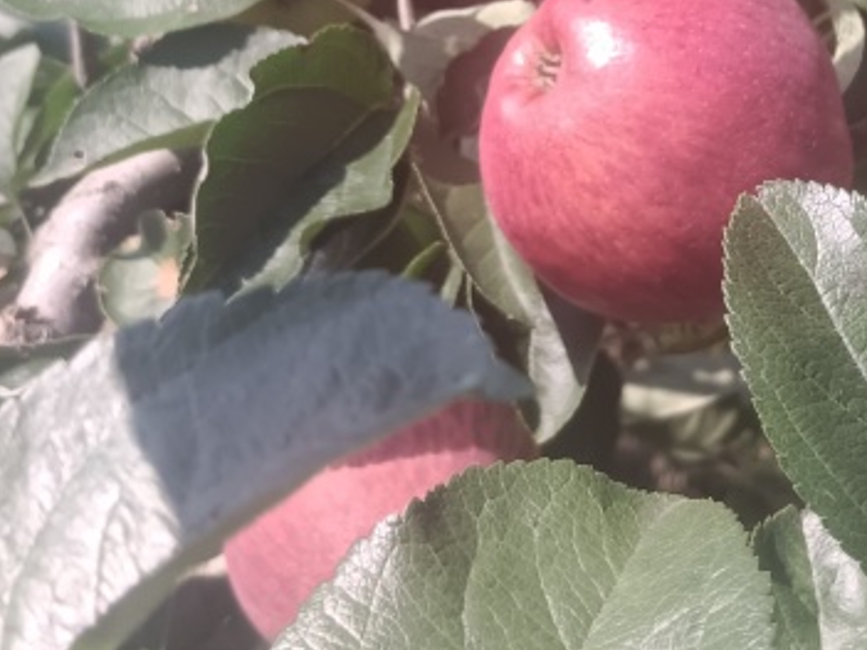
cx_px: 504
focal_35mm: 79
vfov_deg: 17.5
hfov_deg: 24.7
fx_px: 1978
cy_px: -192
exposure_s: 1/239
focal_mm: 3.96
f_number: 1.8
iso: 100
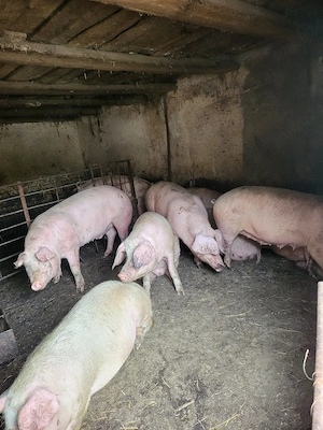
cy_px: 215
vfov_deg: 71.6
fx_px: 299
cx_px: 162
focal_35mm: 24
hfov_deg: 56.8
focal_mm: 5
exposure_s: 1/50
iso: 320
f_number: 1.8
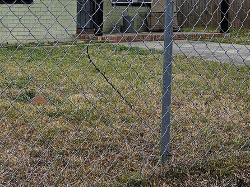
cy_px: 30
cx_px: 71
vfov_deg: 21.9
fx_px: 477
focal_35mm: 66
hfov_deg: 29.0
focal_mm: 5.4
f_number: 1.8
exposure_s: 1/1770
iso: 25
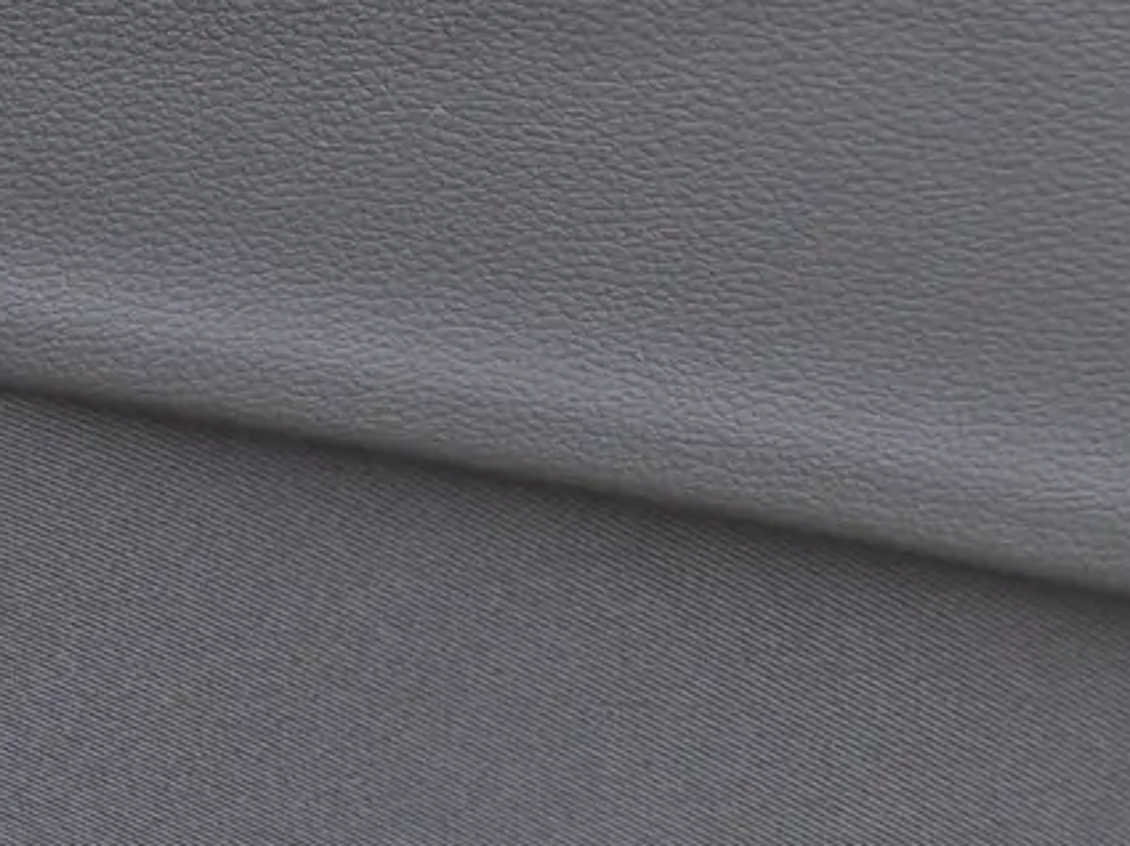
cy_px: 1133
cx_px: -534
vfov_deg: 13.6
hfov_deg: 17.2
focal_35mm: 104
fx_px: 3392
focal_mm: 5.4
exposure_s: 1/180
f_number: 1.8
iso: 64
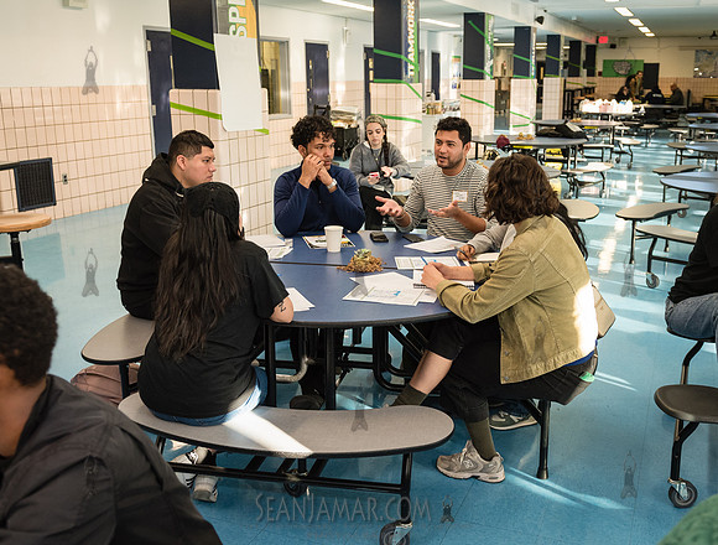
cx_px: 408
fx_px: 782
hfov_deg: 49.2
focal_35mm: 38
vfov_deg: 38.4
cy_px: 265
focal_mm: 29
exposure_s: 1/125
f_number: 3.5
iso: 1600
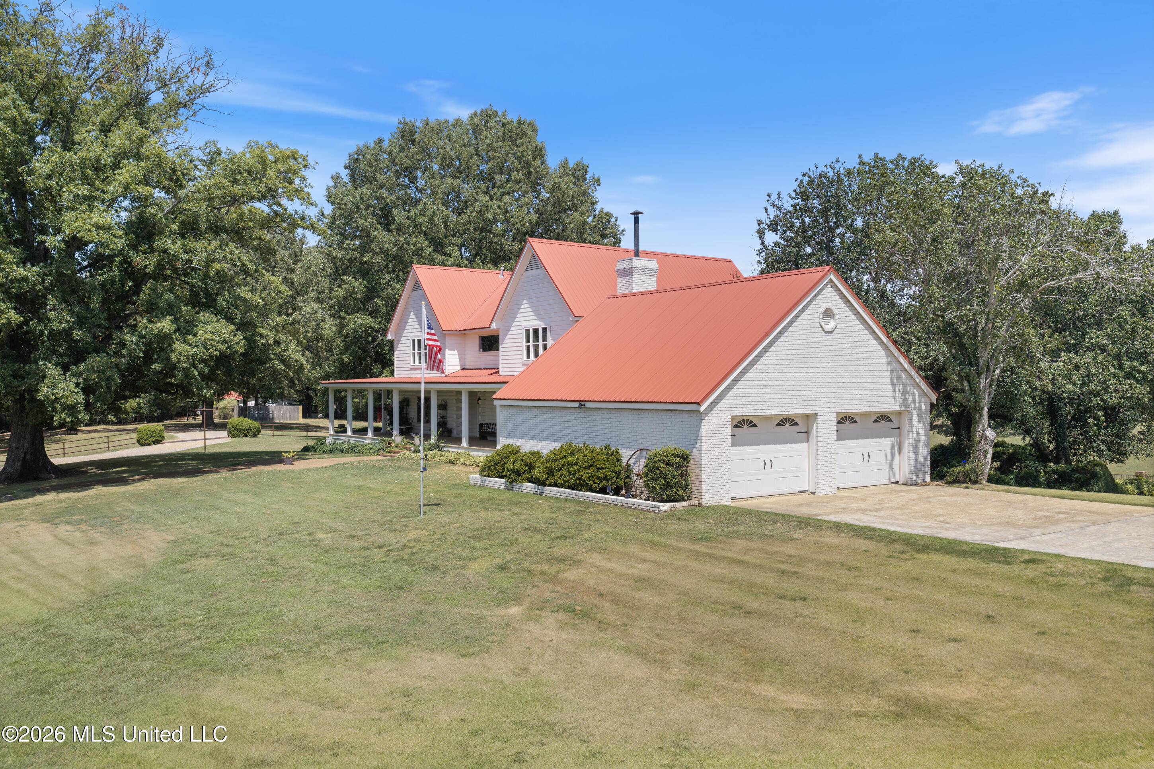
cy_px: 384
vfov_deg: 46.4
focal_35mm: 28
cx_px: 577
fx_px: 897
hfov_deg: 65.5
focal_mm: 14.45
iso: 160
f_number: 2.8
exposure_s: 1/1600
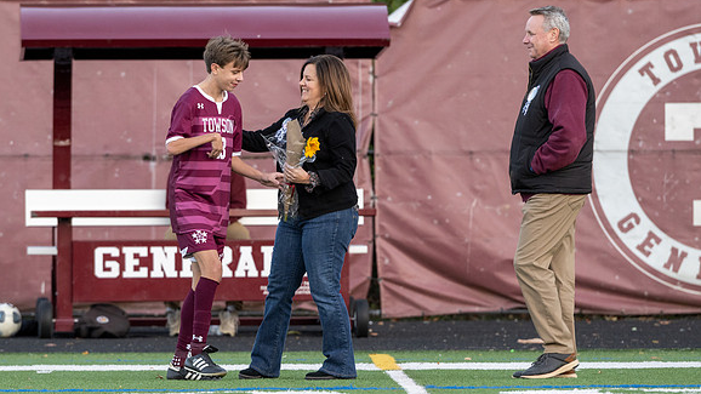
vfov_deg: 3.2
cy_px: 338
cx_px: 307
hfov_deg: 5.7
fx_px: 7081
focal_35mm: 381
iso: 720
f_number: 3.5
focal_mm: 200
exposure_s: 1/400
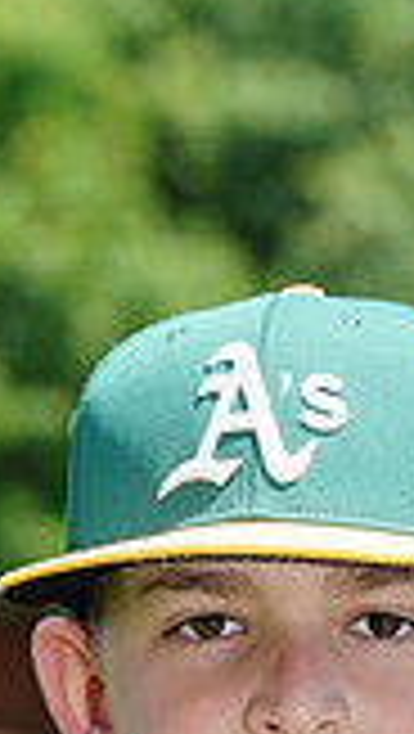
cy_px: 1175
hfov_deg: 1.8
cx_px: 335
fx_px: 13334
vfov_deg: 3.1
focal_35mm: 685
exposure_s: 1/200
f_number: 10
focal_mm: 184
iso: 200
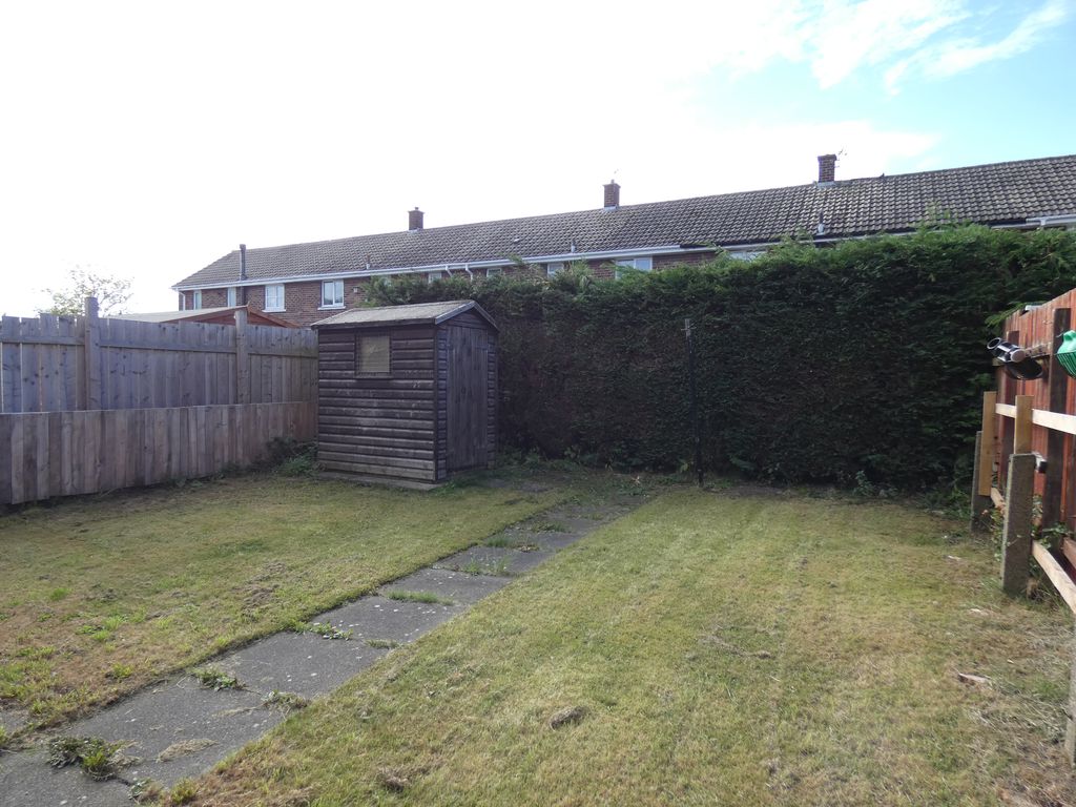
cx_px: 538
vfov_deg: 66.0
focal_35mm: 20
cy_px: 404
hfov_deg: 81.7
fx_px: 622
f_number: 2.8
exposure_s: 1/400
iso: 80
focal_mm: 3.6
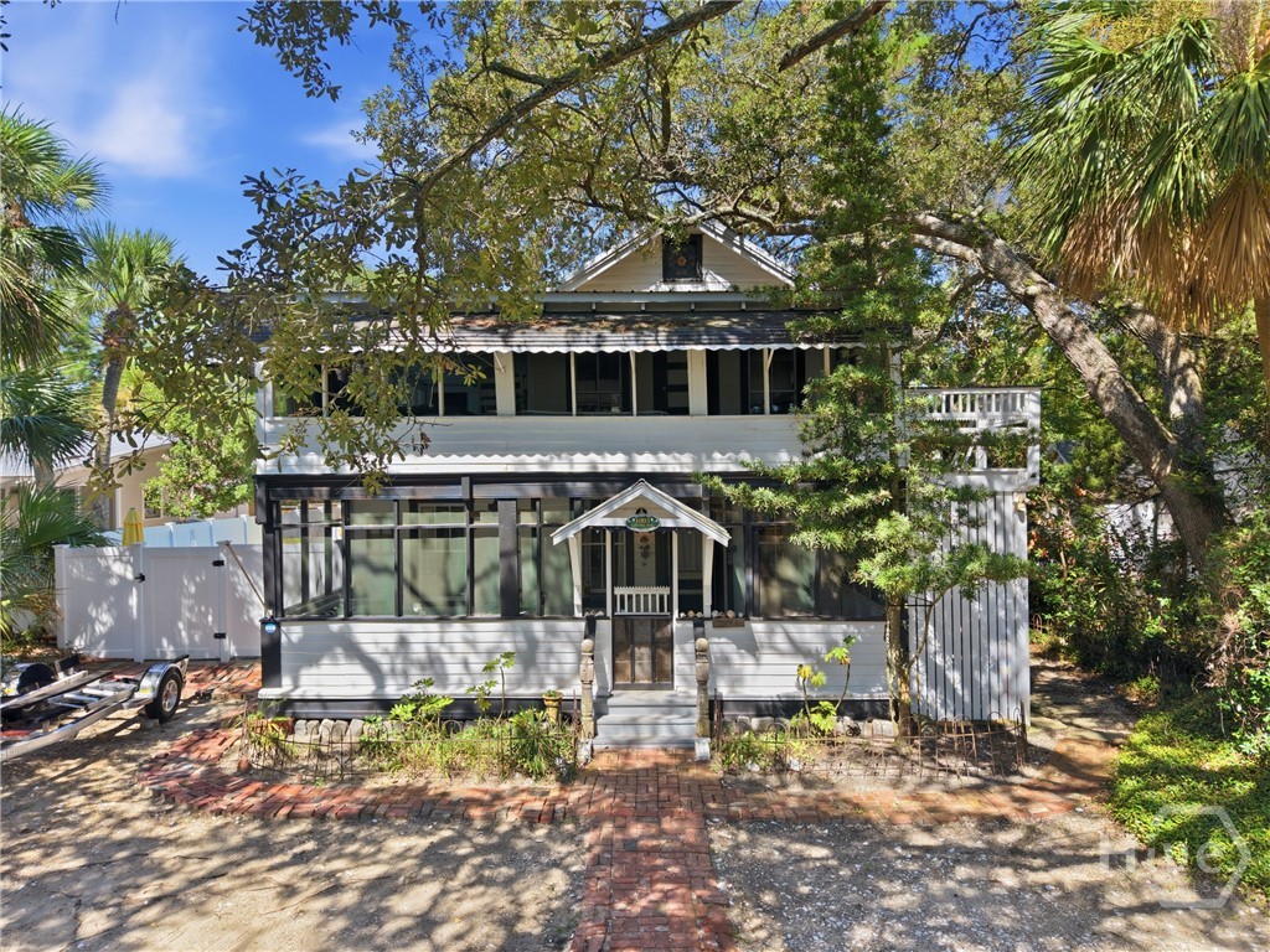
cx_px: 635
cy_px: 476
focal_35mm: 24
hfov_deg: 71.6
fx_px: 881
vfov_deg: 56.8
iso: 100
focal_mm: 8.7
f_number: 1.8
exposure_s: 1/640
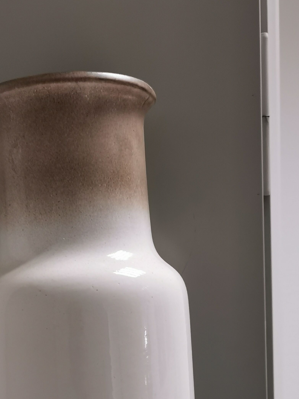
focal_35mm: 63
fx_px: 726
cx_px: 99
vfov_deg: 29.8
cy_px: 338
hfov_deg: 23.2
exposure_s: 1/50
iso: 160
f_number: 1.8
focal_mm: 5.58
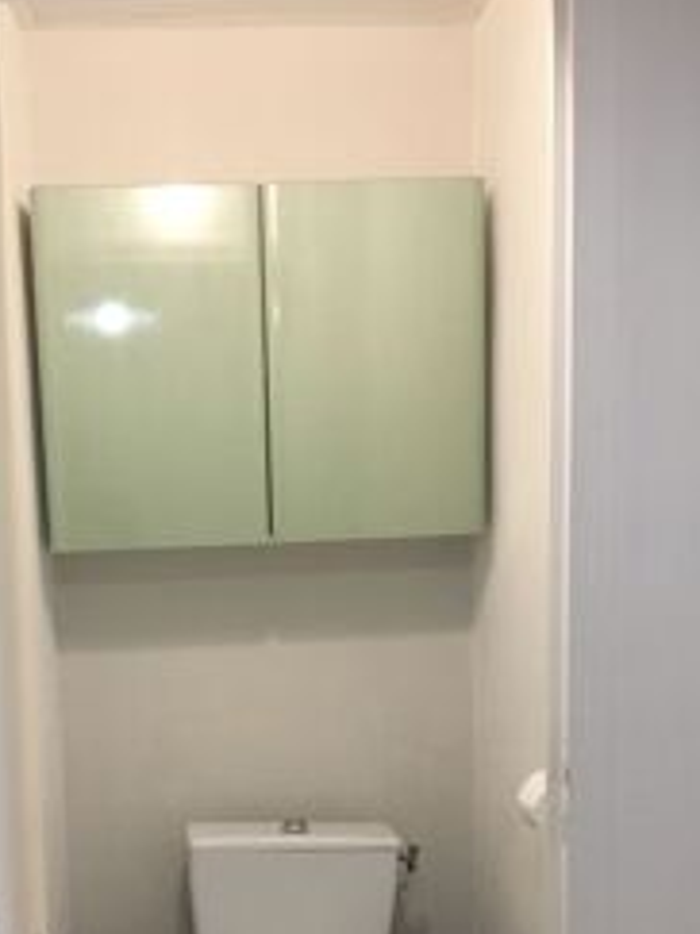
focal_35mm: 51
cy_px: 728
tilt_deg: -7.5
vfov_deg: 36.4
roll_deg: +1.8
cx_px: 223
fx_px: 1376
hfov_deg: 28.3
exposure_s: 1/33
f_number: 2.2
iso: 100
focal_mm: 4.15
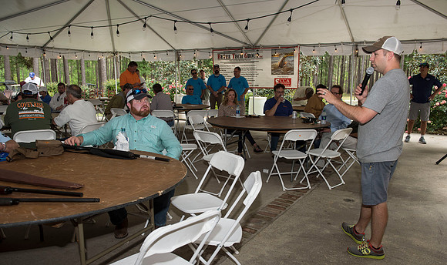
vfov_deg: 39.2
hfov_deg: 62.0
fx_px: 372
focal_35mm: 31
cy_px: 153
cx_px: 230
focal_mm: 29
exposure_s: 1/640
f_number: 5
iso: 500
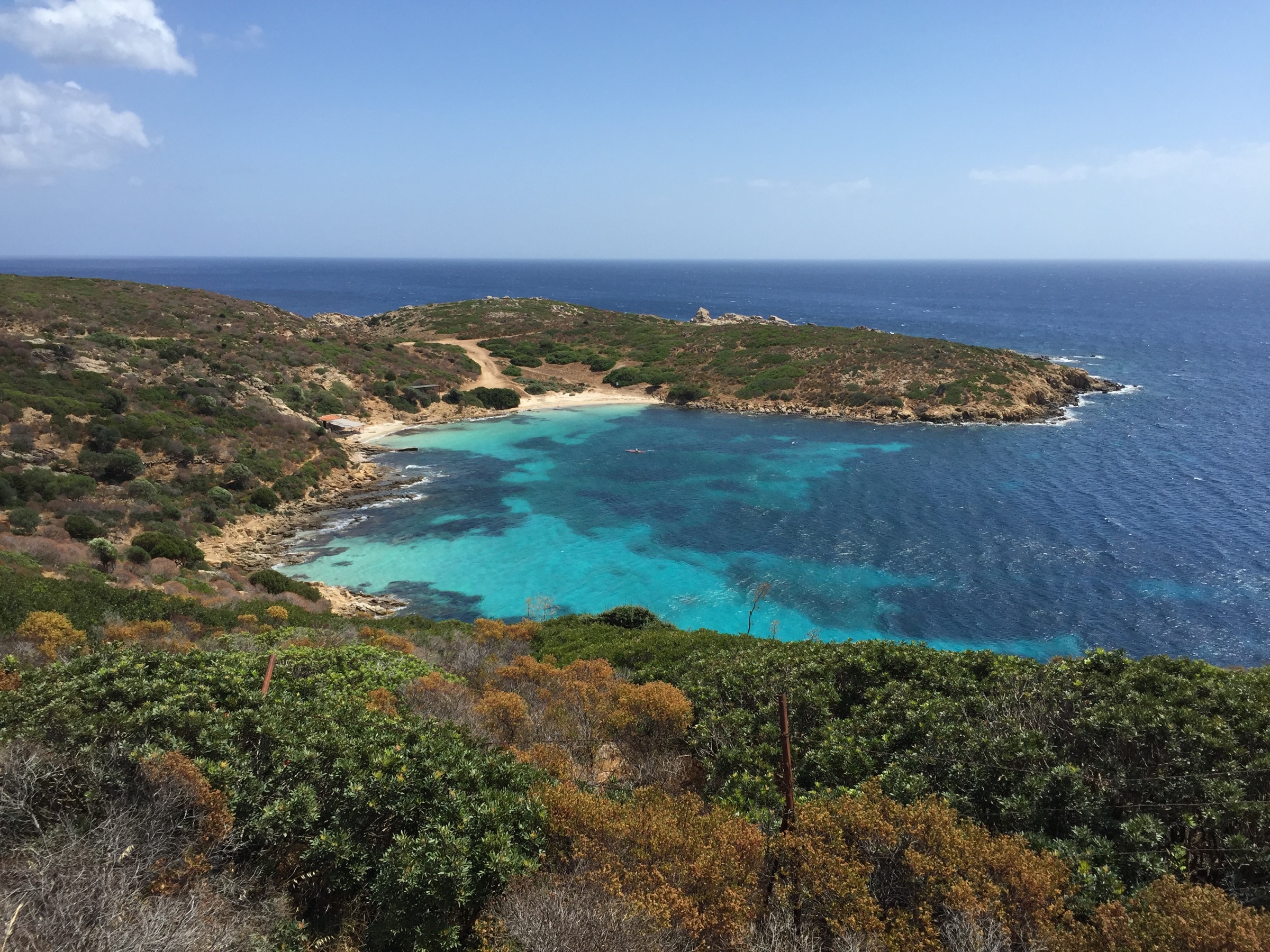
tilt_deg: -9.2
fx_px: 1064
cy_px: 476
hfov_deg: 61.7
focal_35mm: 29
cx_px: 635
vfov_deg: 48.2
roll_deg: -0.3
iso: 32
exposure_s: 1/2326
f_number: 2.2
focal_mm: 4.15
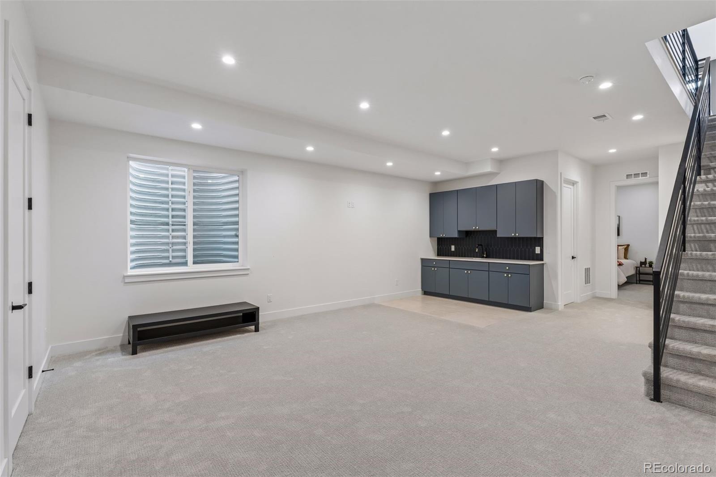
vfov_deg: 70.4
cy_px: 238
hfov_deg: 93.3
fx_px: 338
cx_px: 358
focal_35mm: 17
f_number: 9
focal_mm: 17
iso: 400
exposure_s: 1/13
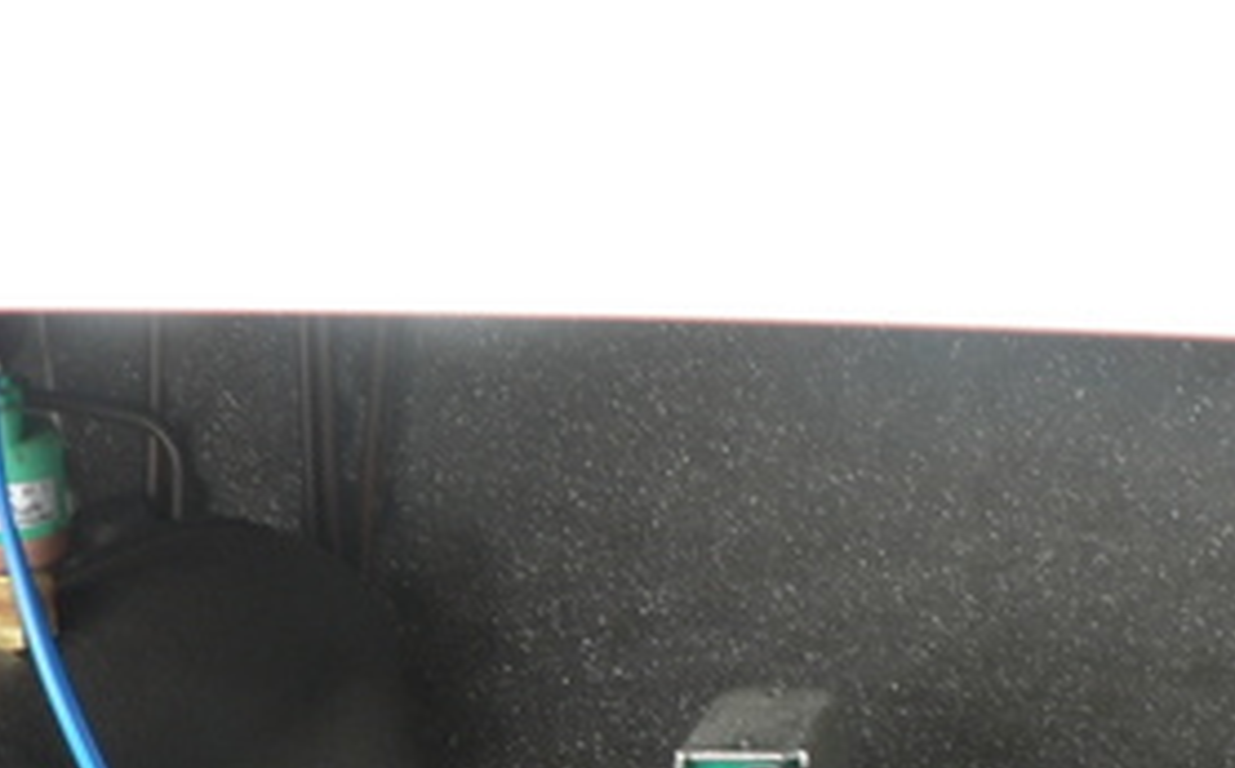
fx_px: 2219
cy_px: 750
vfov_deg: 19.2
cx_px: 751
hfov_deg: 31.0
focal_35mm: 66
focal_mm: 6
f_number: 2.8
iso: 150
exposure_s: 1/30
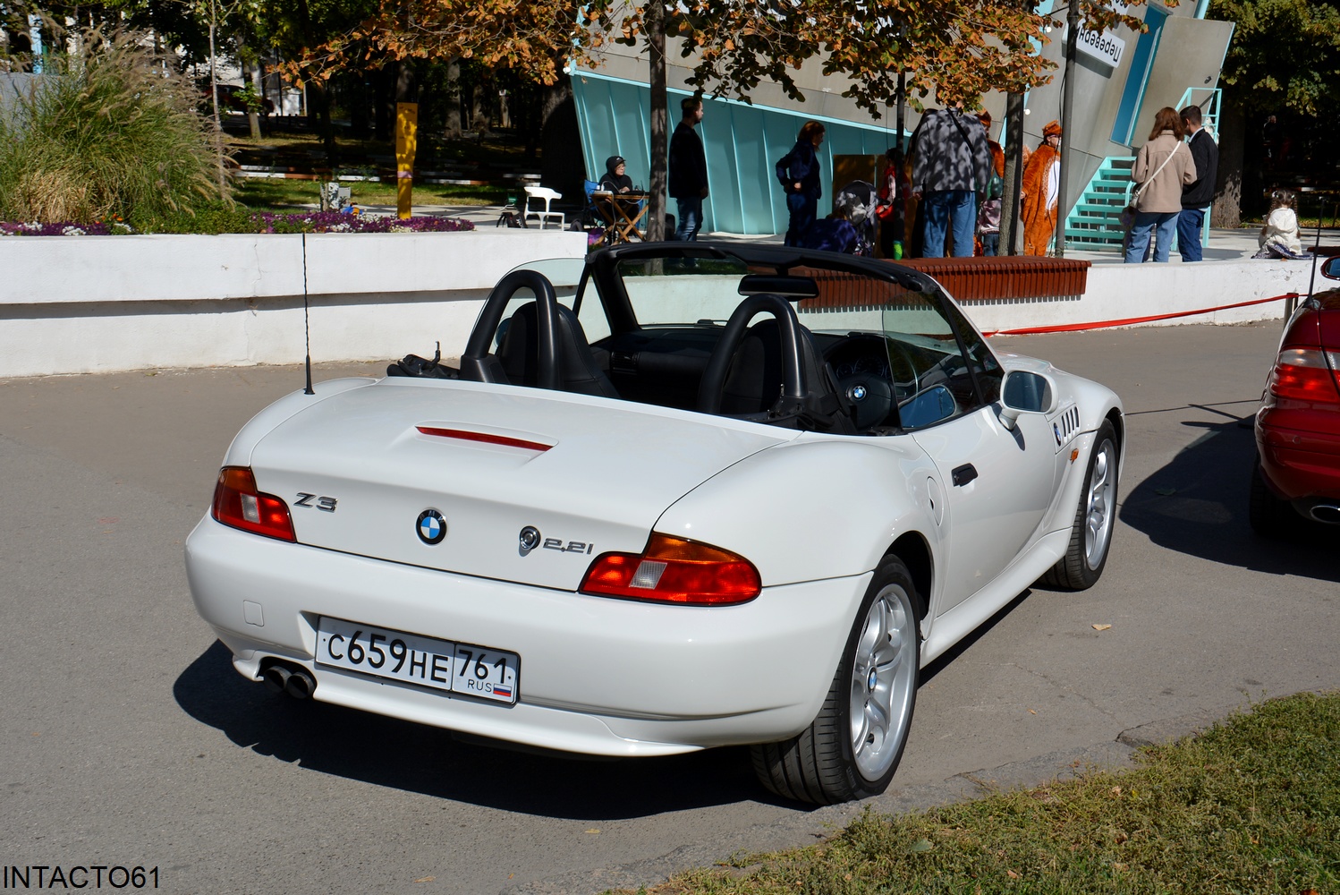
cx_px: 670
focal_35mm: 48
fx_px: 1787
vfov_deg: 28.1
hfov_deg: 41.1
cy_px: 448
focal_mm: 32
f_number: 10
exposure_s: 1/400
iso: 100
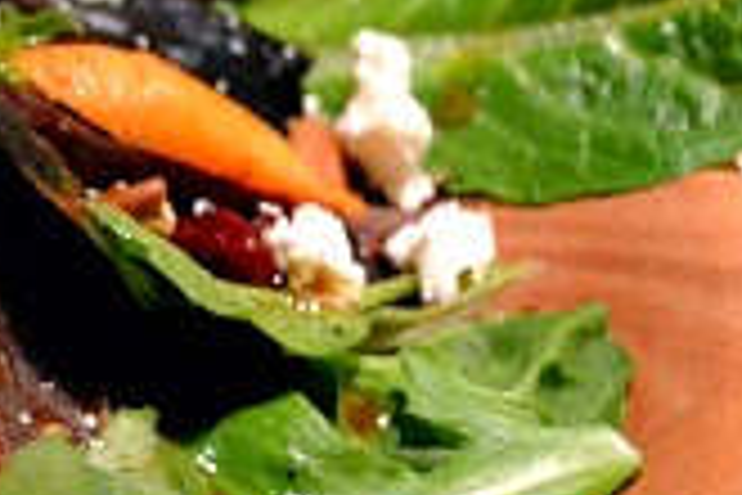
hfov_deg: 14.8
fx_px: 2700
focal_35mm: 131
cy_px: 238
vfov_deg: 10.5
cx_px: -270
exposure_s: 1/20
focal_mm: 24
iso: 3200
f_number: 4
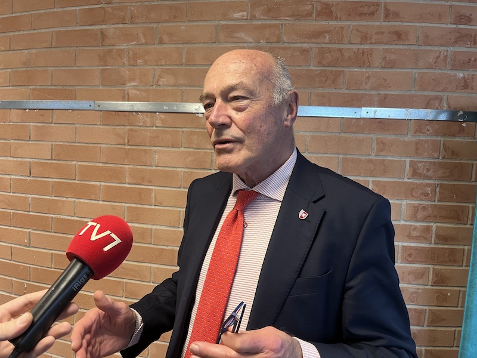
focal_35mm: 26
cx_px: 238
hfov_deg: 67.3
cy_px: 179
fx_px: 358
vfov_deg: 53.1
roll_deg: -3.1
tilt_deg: -4.2
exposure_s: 1/50
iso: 64
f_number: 1.6
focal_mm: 5.1
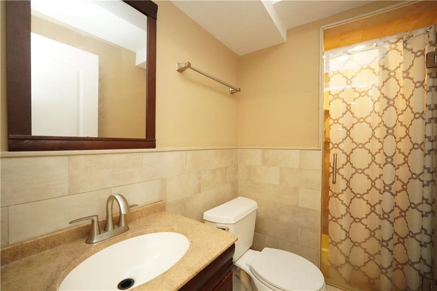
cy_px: 146
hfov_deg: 100.4
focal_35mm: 15
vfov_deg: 77.3
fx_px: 182
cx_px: 218
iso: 5000
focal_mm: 10
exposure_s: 1/125
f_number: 4.5
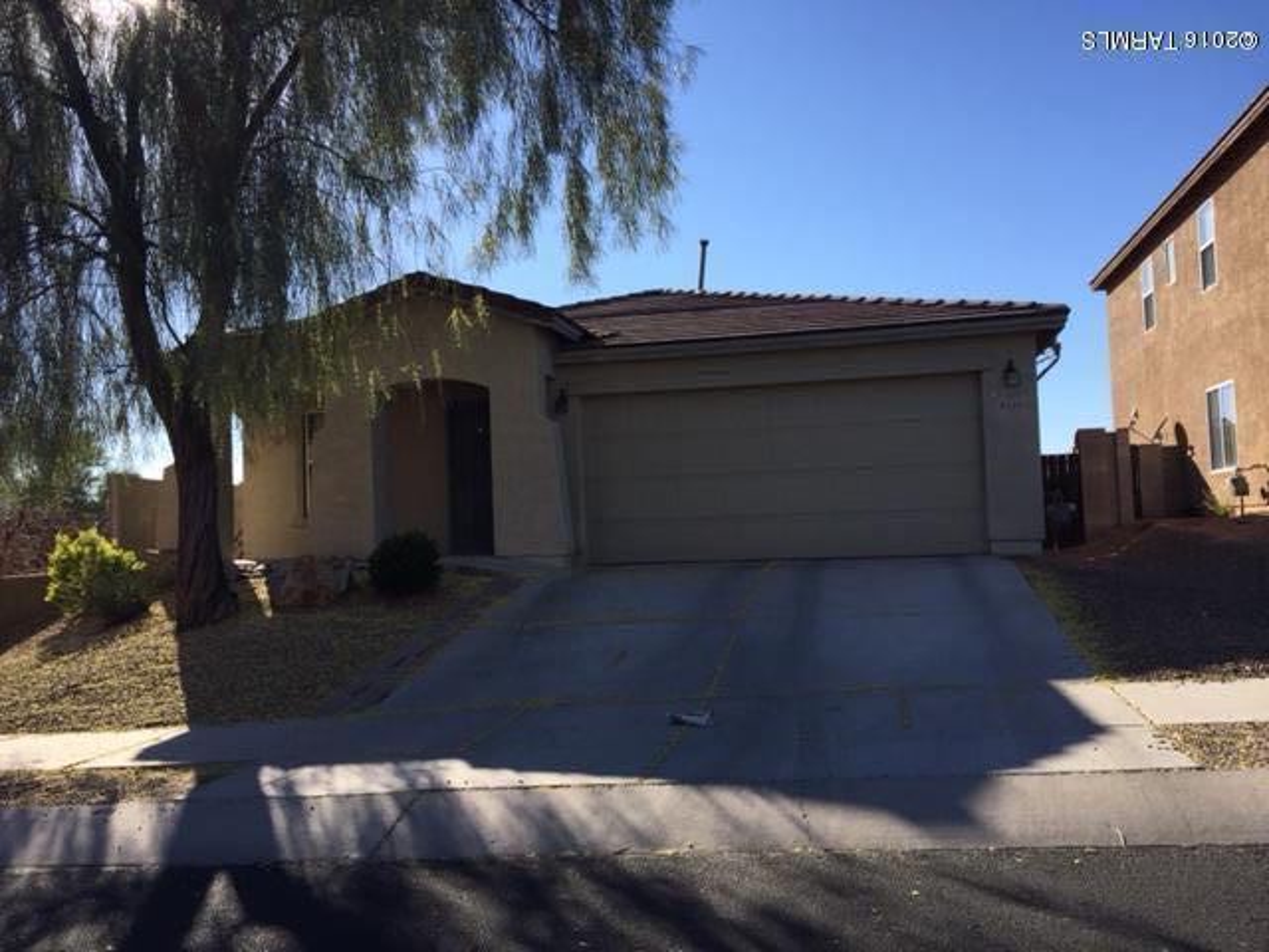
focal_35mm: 29
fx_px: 1063
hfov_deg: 61.7
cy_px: 476
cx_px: 634
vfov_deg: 48.2
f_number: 2.2
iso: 32
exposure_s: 1/1647
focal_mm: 4.15
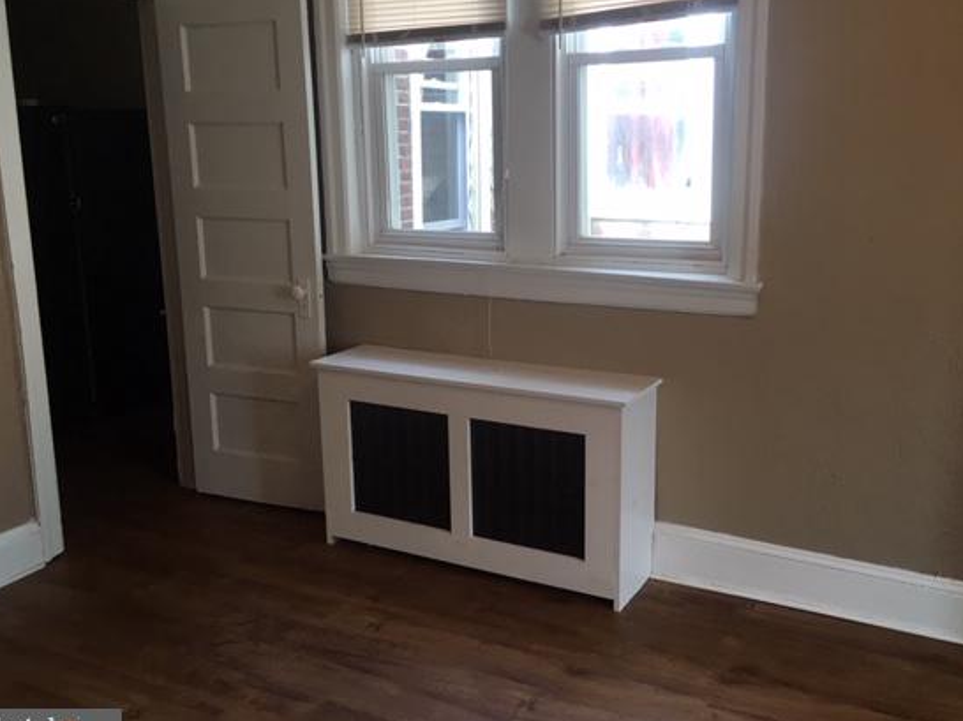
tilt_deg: -10.9
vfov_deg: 41.7
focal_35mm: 34
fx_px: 945
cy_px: 331
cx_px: 549
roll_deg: -0.4
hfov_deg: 53.8
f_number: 2.2
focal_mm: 4.15
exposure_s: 1/30
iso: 32
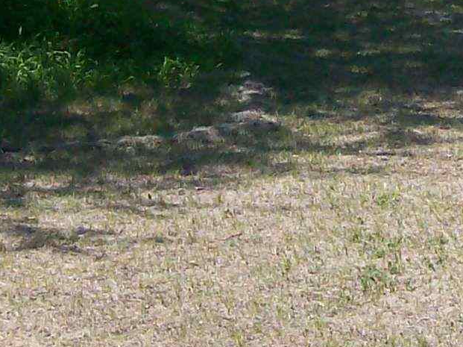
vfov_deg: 8.9
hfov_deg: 12.0
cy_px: 23
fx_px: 2206
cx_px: 285
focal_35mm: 165
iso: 80
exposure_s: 1/502
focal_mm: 6
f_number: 4.8
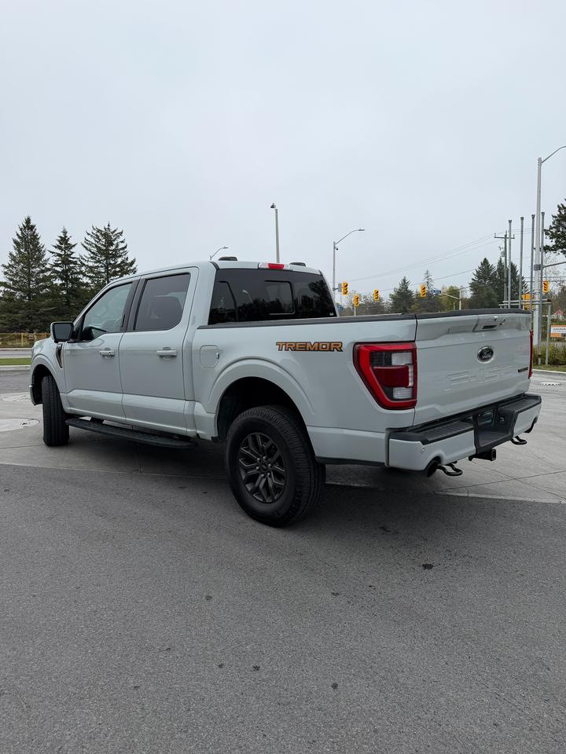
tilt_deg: -0.6
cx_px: 283
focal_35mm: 24
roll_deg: -1.3
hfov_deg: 56.8
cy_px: 377
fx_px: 523
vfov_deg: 71.6
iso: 80
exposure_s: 1/1553
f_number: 1.78
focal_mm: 6.76
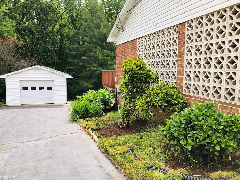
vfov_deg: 49.7
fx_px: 194
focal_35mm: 28
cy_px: 90
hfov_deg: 63.4
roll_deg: -0.4
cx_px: 120
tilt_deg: -4.7
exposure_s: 1/578
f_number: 1.8
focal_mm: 3.99
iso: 20
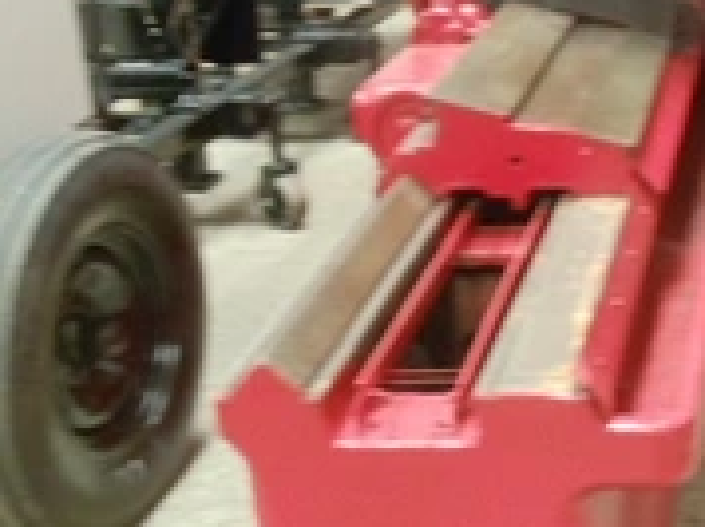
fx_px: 2014
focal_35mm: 99
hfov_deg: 19.3
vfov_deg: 14.8
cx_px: 693
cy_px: 67
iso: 400
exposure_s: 1/2.5
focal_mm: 6
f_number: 3.5
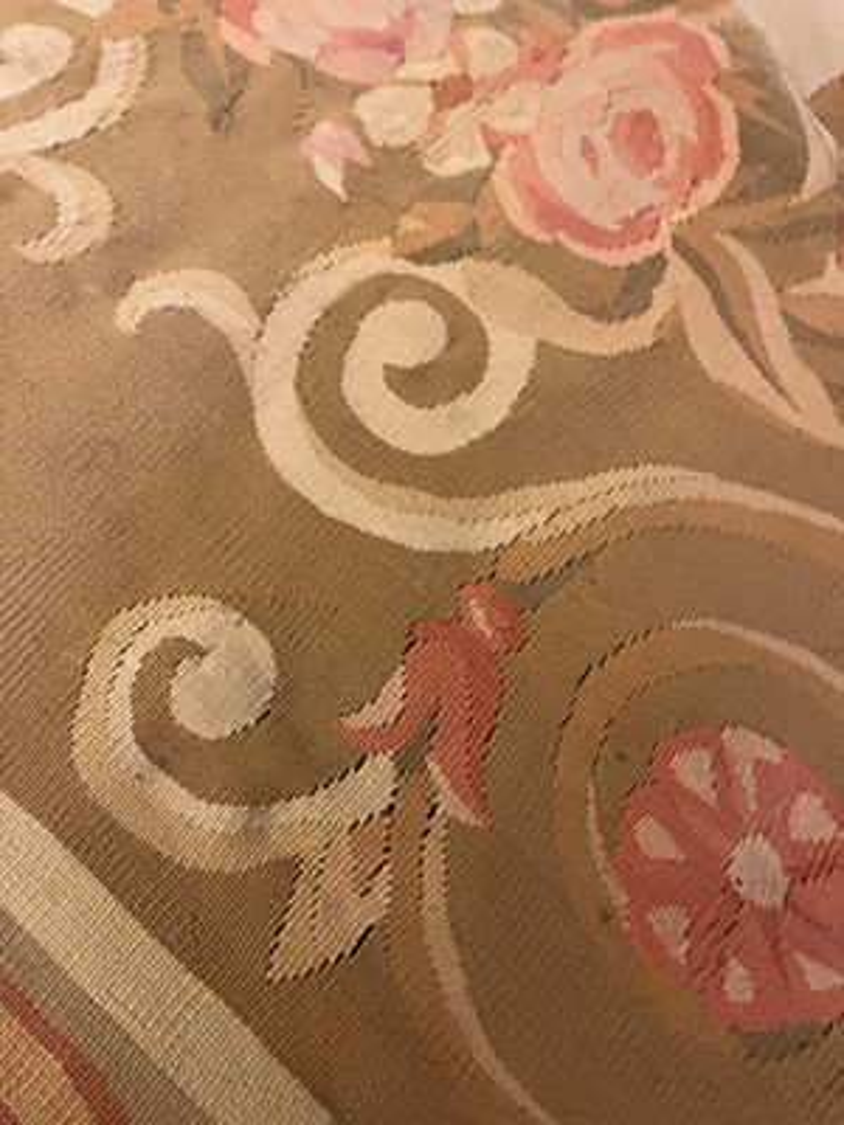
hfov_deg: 53.1
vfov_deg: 67.3
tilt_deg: -69.1
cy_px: 562
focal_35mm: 26
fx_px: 845
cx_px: 422
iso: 500
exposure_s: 1/50
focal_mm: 5.1
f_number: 1.6
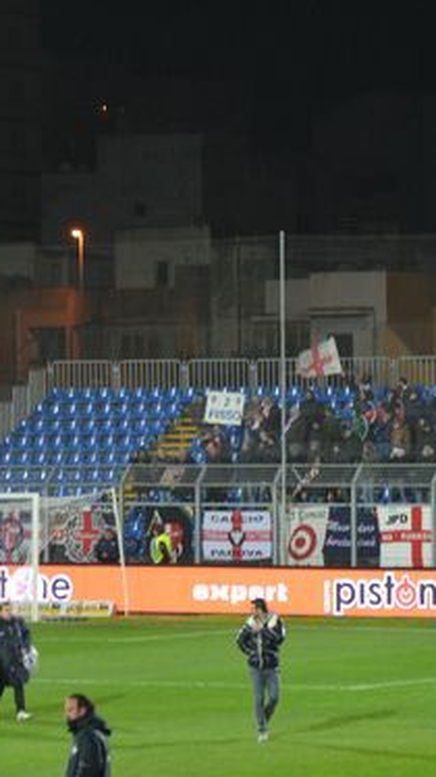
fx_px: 4816
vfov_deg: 9.2
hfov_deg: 5.2
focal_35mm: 234
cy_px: 390
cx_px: 367
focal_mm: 98
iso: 800
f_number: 5.6
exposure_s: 1/50
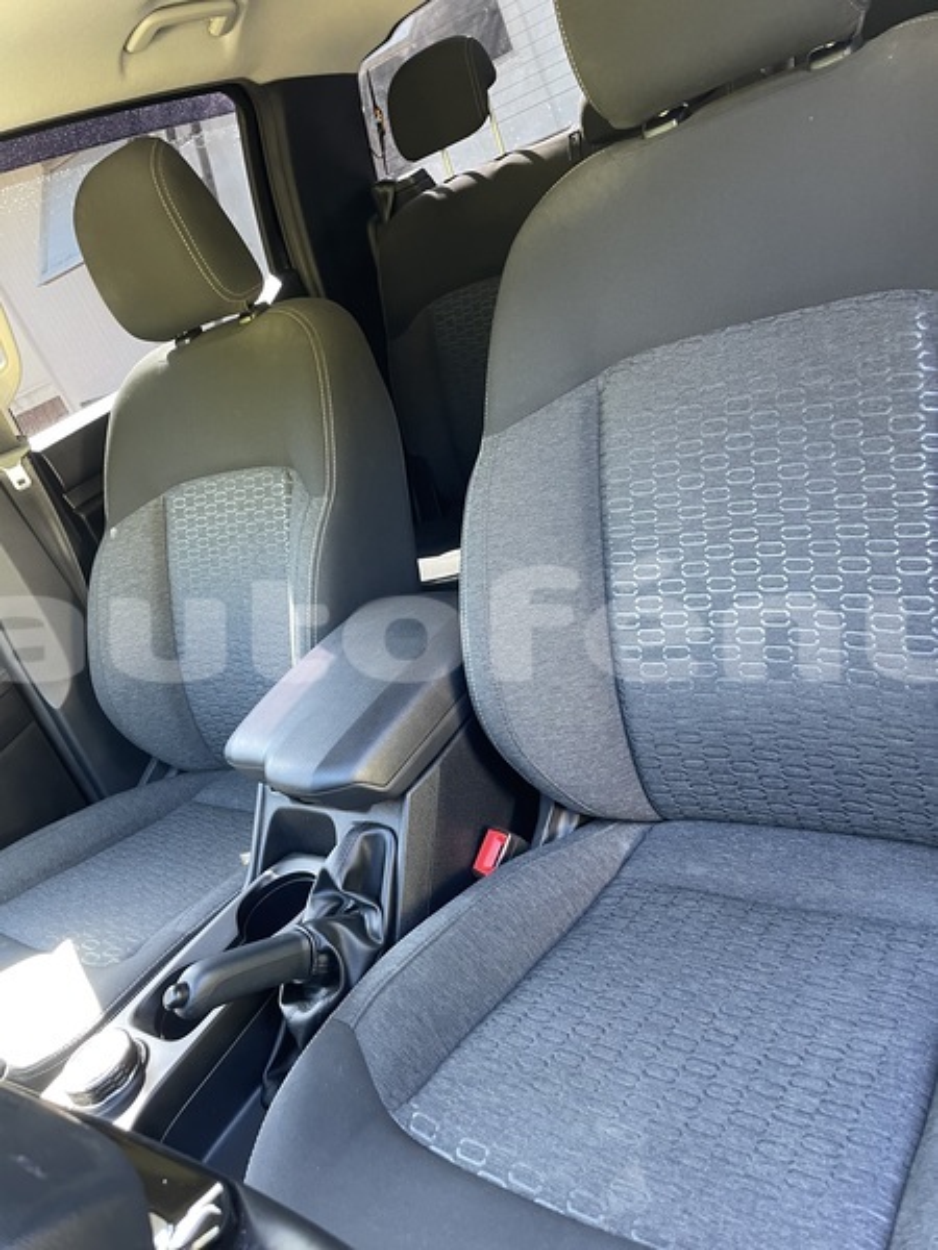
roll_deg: +25.7
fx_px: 939
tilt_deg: -22.3
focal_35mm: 26
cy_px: 625
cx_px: 469
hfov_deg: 53.1
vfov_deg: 67.3
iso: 250
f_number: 1.6
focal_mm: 4.2
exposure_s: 1/60
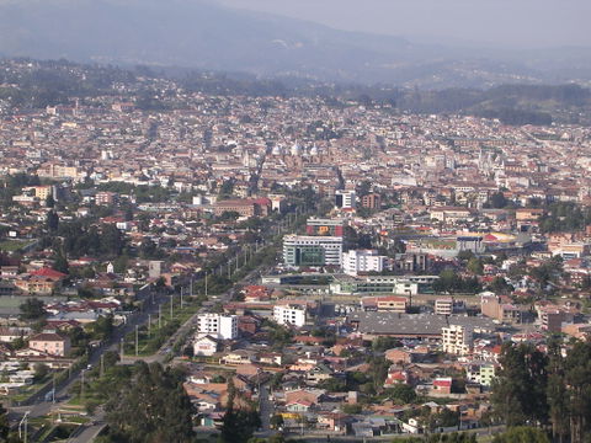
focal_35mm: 115
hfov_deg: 17.1
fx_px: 1963
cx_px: 296
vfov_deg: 12.9
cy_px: 222
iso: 100
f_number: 4.9
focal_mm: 17.4
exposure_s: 1/295
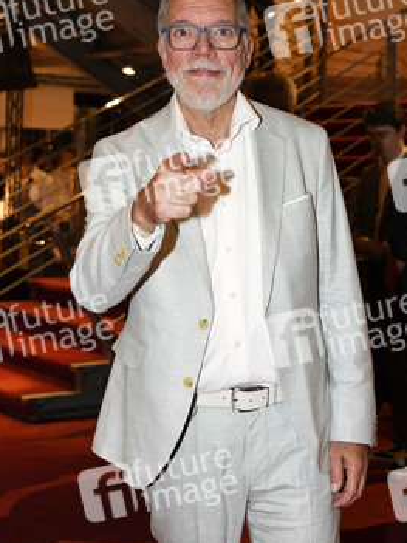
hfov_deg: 25.6
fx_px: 894
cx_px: 203
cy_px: 254
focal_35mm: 57
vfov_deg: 33.8
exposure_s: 1/80
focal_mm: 52
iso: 1250
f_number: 5.6
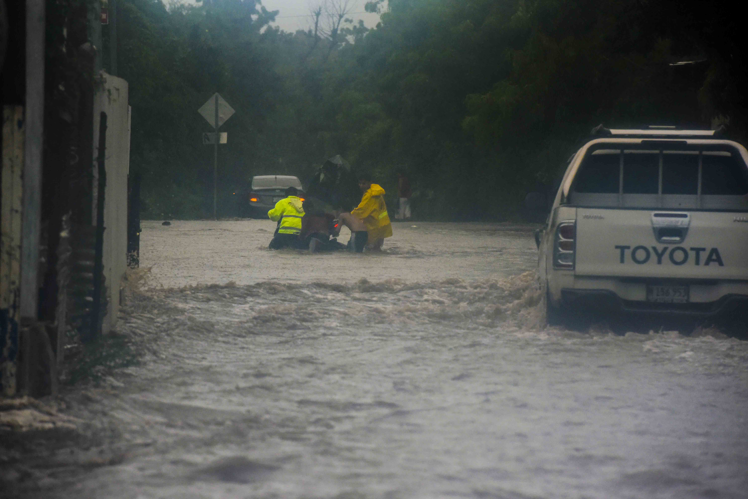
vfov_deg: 6.9
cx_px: 374
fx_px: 4157
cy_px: 250
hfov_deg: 10.3
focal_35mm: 200
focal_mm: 200
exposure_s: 1/1600
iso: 2500
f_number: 8
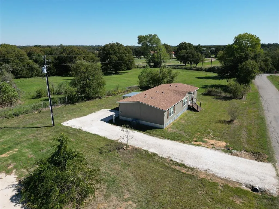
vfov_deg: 56.8
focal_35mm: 24
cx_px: 140
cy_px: 104
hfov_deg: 71.6
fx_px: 193
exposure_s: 1/3200
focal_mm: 6.72
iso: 130
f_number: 1.7
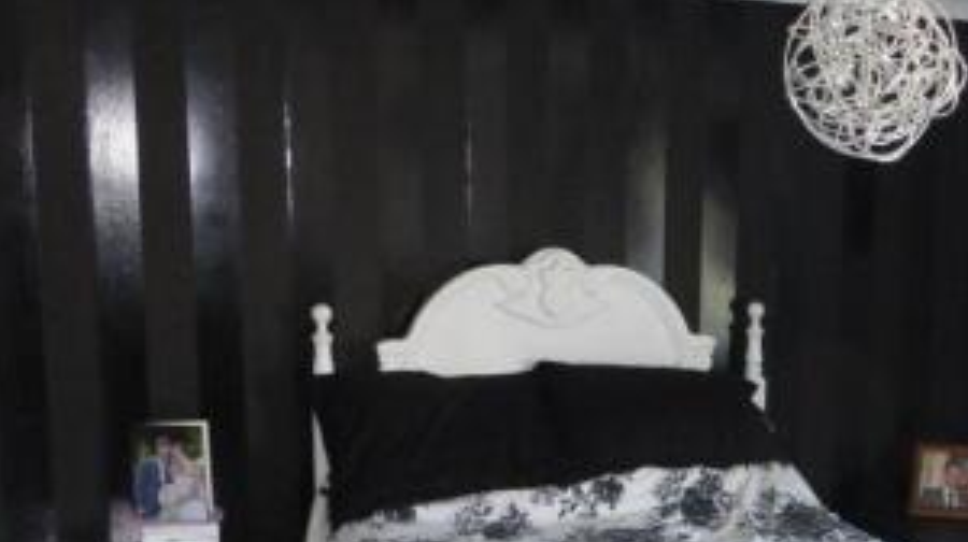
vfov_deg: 22.2
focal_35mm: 53
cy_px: 440
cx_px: 828
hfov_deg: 37.2
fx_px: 1359
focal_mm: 4.3
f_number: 3.3
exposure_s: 1/60
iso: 800
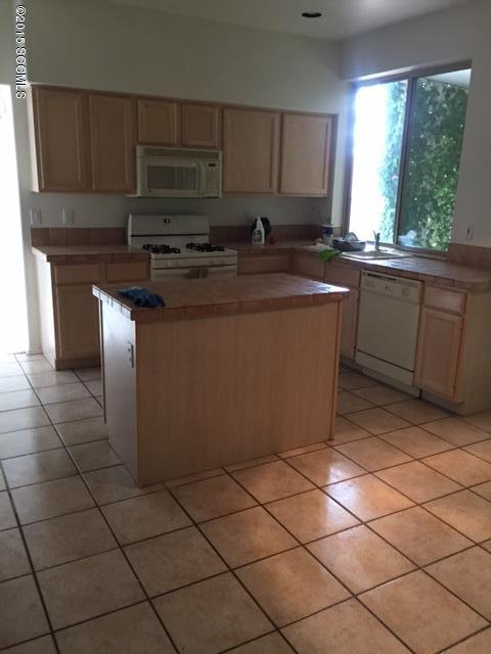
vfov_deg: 61.7
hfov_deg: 48.2
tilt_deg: -16.9
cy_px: 327
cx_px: 246
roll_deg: -3.3
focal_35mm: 29
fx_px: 548
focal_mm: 4.15
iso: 200
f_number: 2.2
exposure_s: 1/33
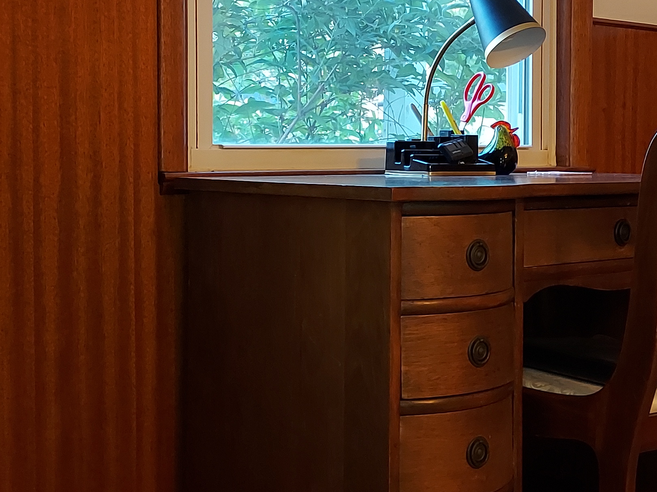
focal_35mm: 59
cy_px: 183
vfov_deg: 24.7
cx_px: 415
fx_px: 1120
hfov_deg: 32.5
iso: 320
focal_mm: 4.6
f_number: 1.8
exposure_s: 1/40
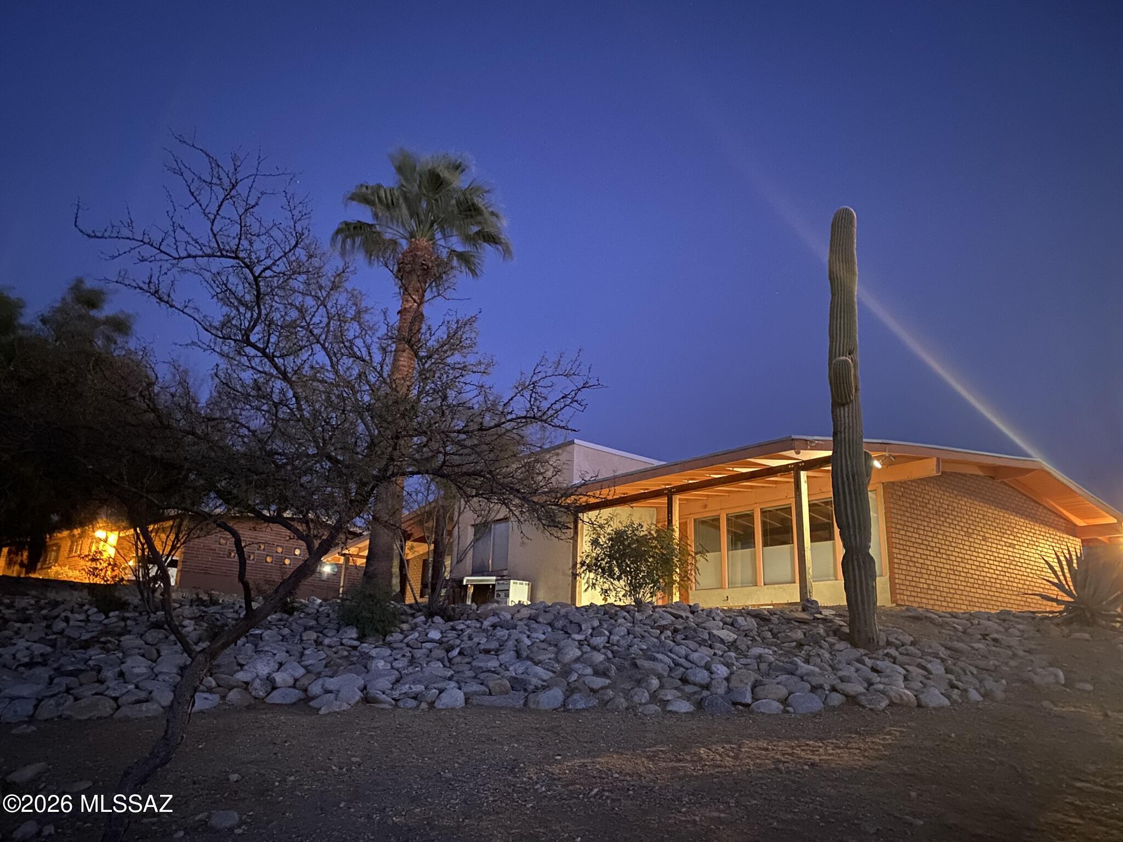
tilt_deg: +16.8
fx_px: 843
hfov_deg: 67.3
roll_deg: -1.9
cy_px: 421
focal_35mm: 26
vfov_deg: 53.1
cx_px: 562
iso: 1000
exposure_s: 1/8
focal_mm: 4.25
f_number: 1.8
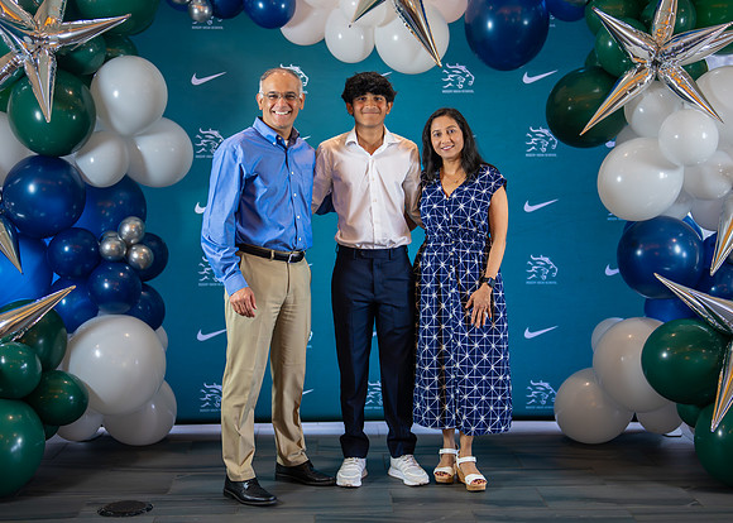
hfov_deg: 34.8
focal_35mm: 56
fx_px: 1169
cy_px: 262
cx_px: 382
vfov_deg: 25.2
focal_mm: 50
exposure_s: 1/320
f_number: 1.2
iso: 1000
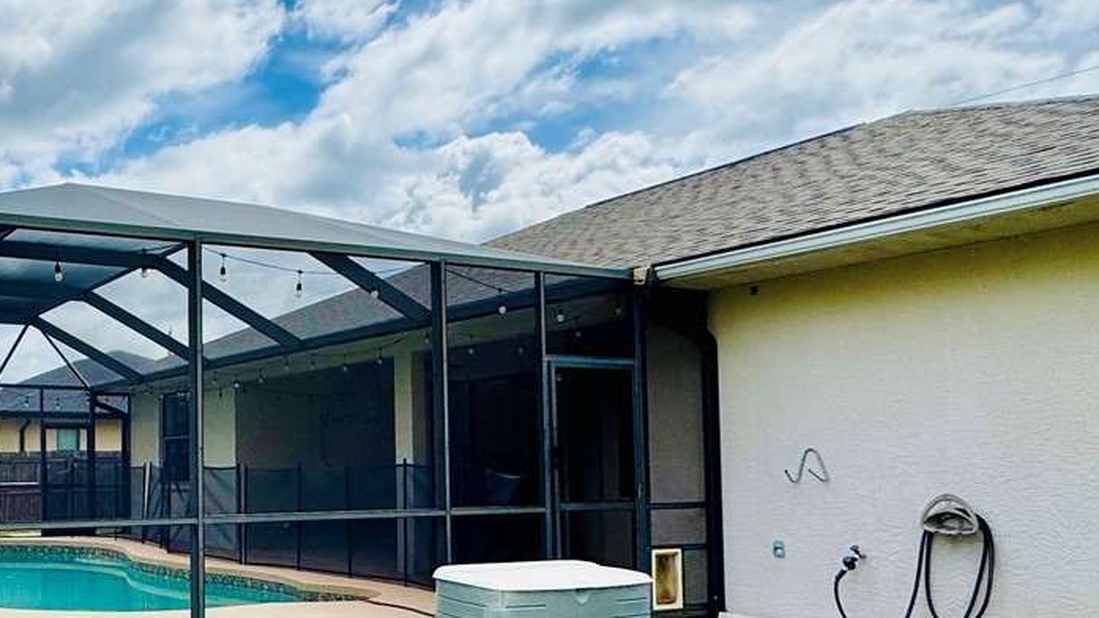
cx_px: 104
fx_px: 1020
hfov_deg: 50.1
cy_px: 432
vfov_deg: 33.3
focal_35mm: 35
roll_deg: +0.5
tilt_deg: +2.5
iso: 50
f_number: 2.2
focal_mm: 2.22
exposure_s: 1/2208
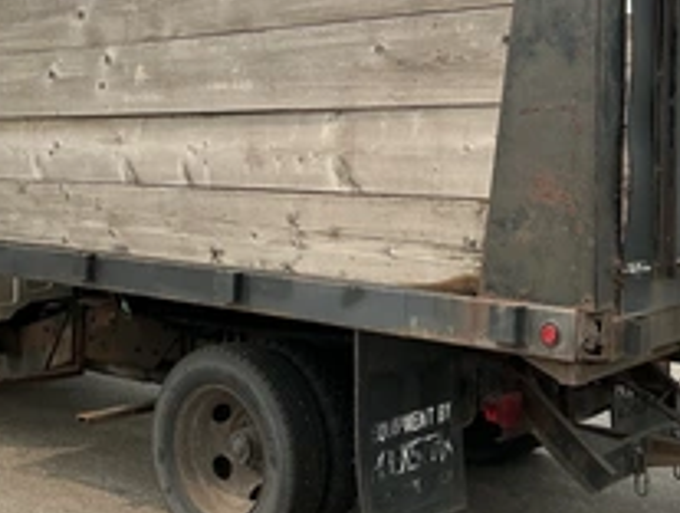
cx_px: 345
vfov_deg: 27.0
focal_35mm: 54
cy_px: 174
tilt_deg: +0.8
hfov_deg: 35.5
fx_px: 1063
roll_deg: -0.2
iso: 25
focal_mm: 3
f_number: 1.8
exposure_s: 1/1912
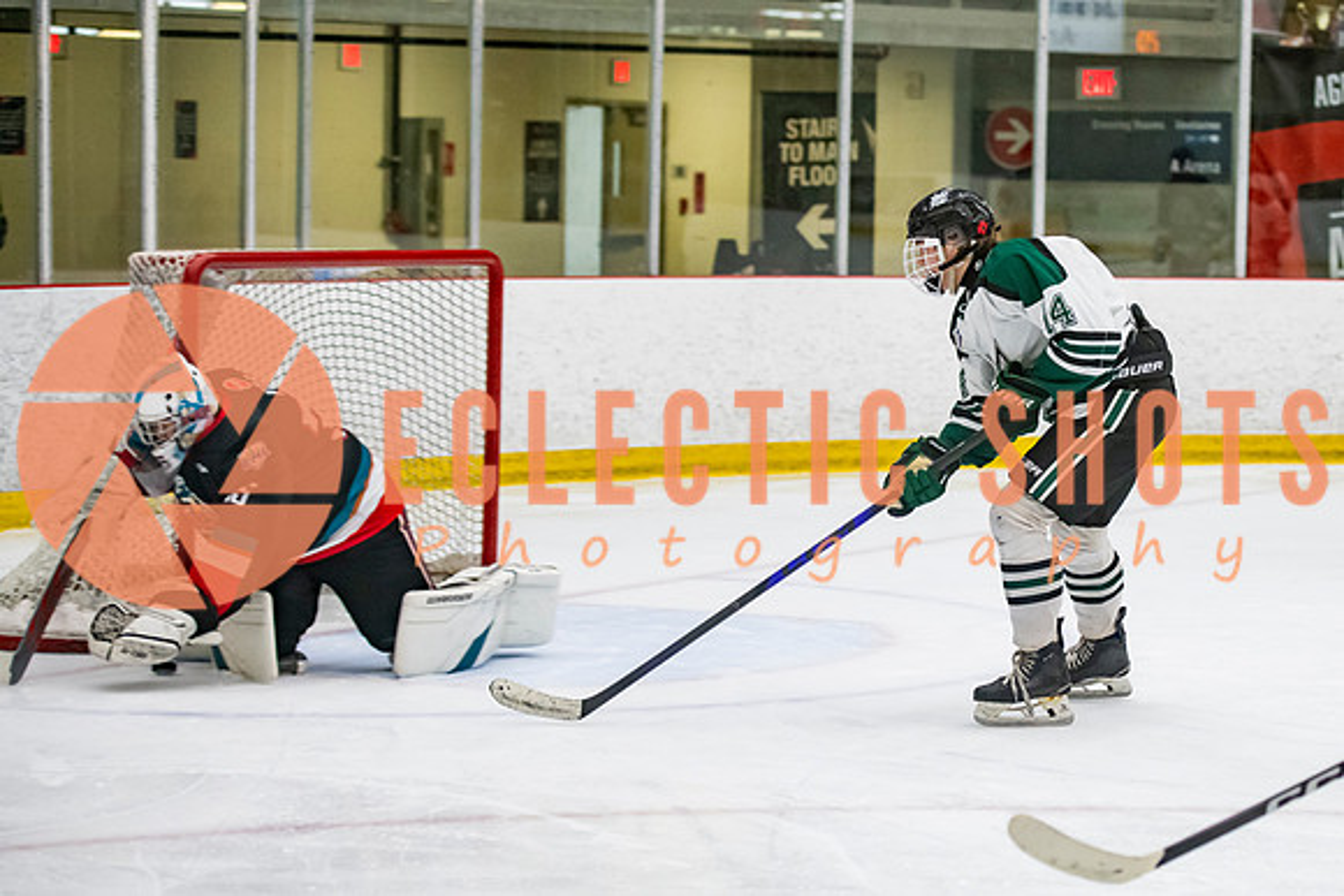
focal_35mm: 131
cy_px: 497
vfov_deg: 10.5
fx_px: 4890
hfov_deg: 15.6
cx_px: 1035
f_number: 3.2
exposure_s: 1/640
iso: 2000
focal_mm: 85
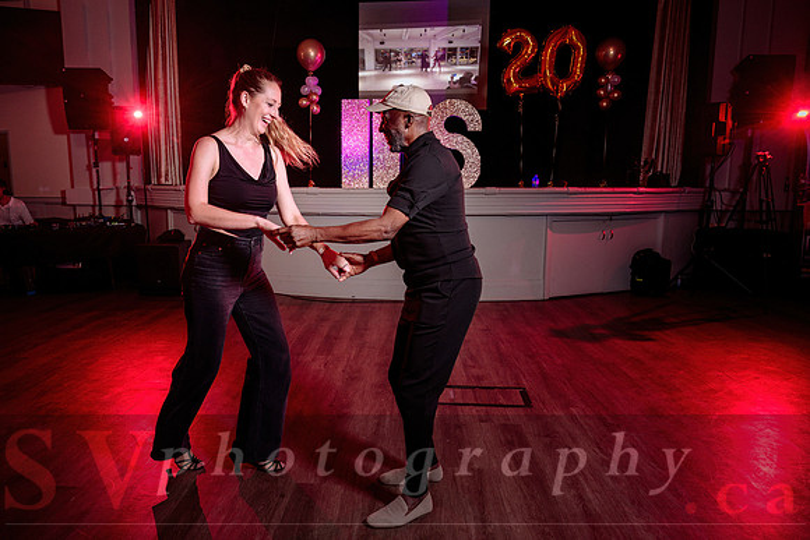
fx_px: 579
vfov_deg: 50.0
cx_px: 376
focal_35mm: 26
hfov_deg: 69.9
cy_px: 269
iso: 800
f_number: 3.5
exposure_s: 1/60
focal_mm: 24
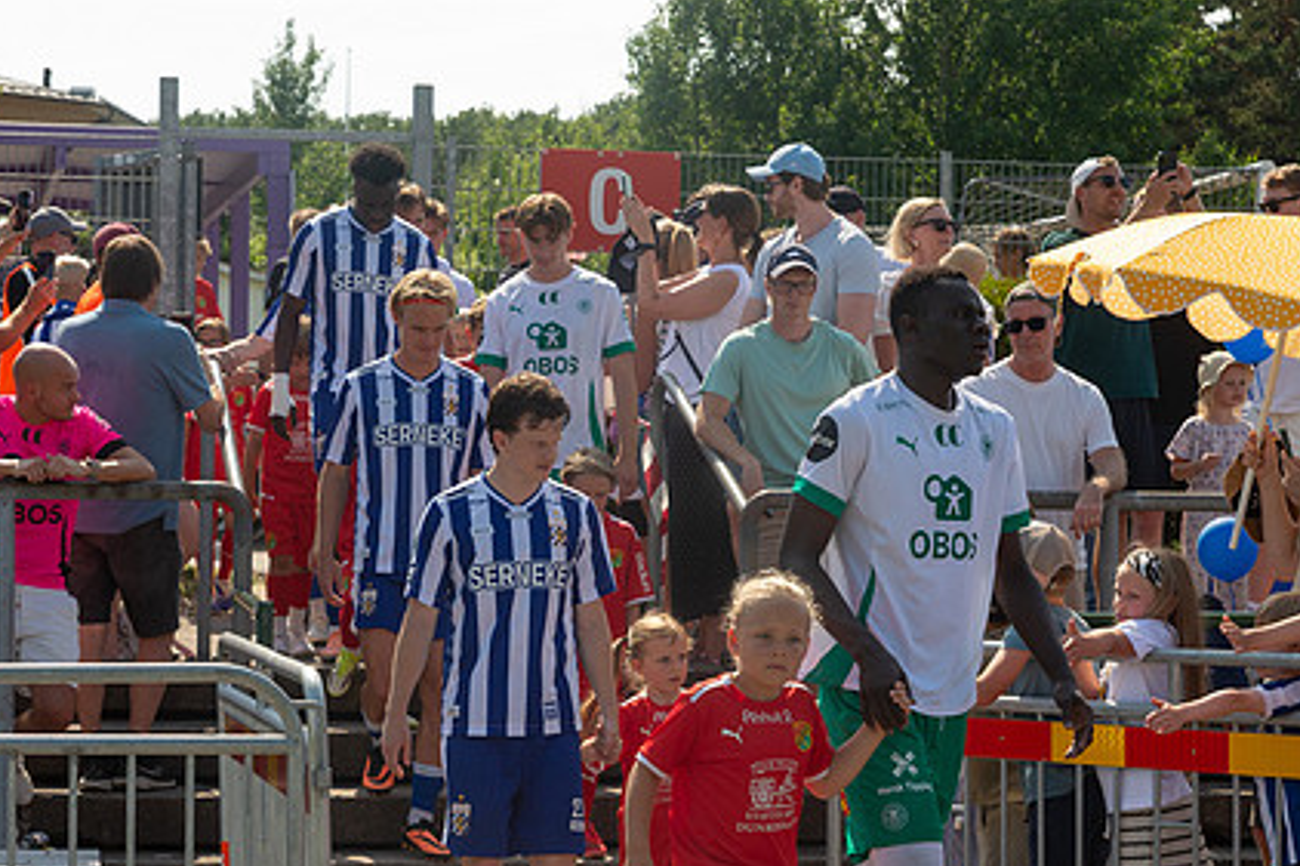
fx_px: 3573
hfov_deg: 20.6
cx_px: 551
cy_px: 593
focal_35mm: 99
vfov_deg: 13.8
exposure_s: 1/1000
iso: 500
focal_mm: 70
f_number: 5.6
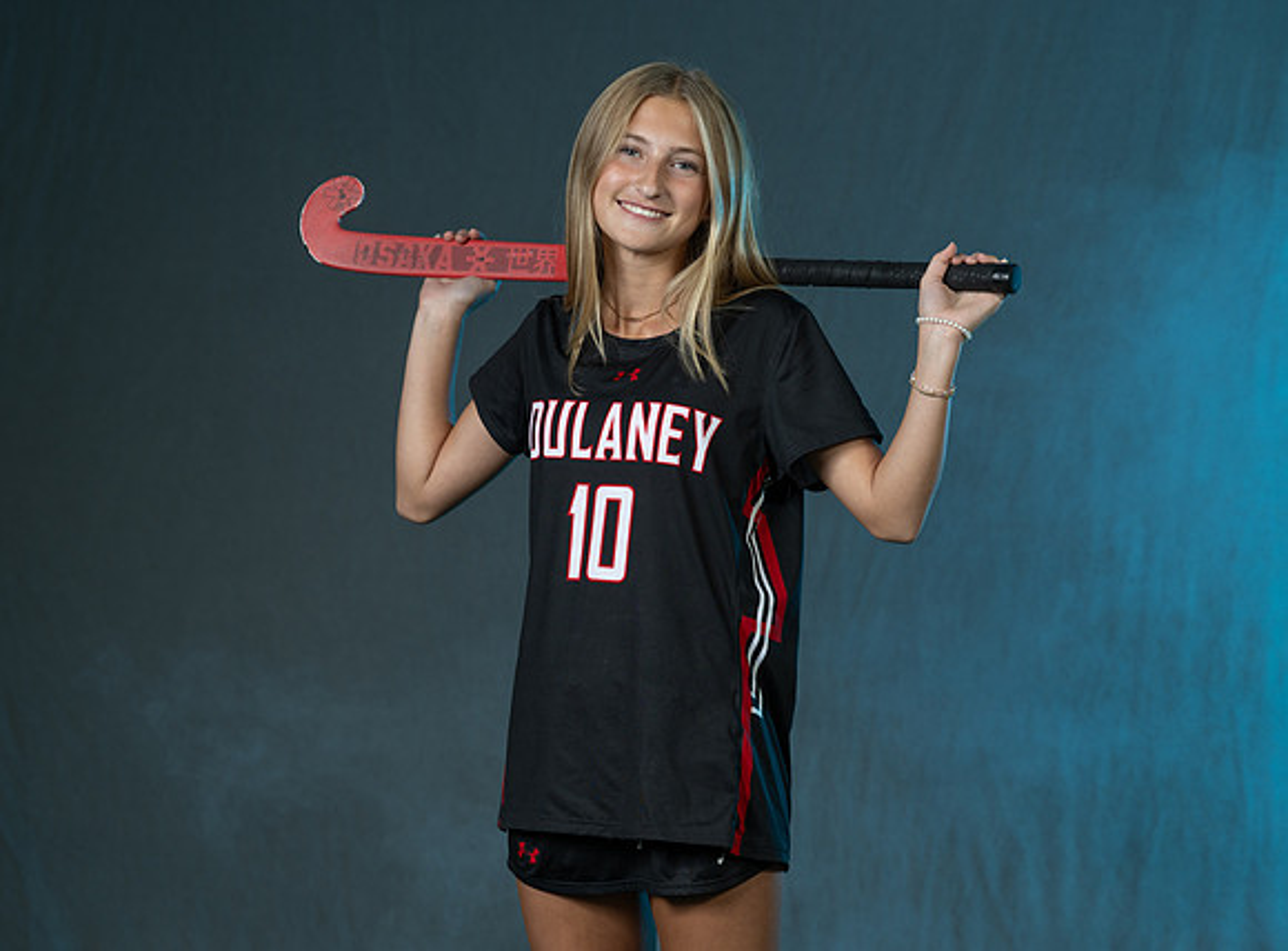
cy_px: 486
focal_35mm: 130
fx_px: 4792
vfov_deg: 11.3
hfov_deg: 15.3
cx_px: 686
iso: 80
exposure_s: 1/125
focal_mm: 115
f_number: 5.6
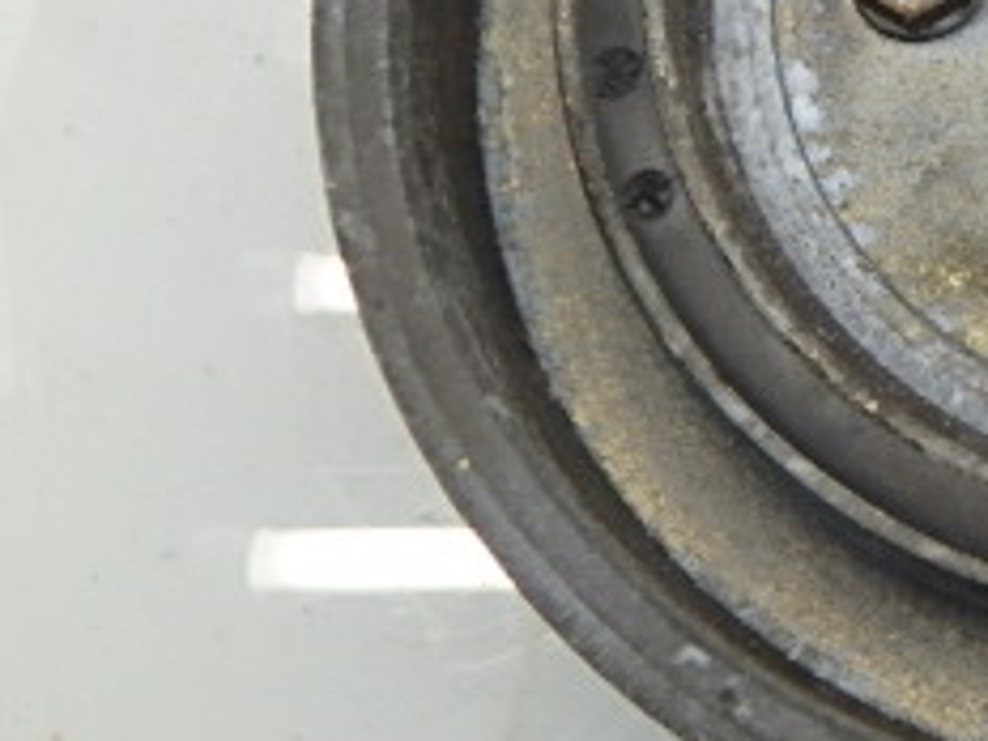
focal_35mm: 80
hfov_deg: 22.1
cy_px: 47
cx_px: 1256
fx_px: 2283
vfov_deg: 18.1
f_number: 4.6
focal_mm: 5.2
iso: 200
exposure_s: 1/30
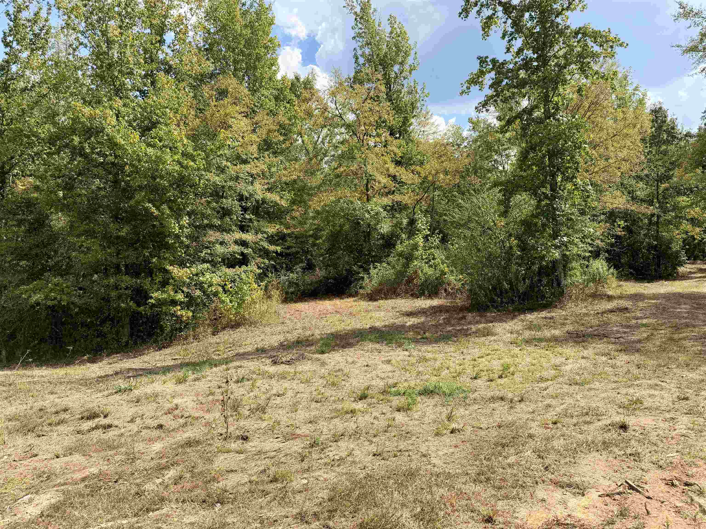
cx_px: 353
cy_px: 264
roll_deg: +0.6
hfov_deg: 71.6
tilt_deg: +2.6
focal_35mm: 24
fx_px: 489
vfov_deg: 56.8
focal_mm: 6.76
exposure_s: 1/2611
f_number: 1.78
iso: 80
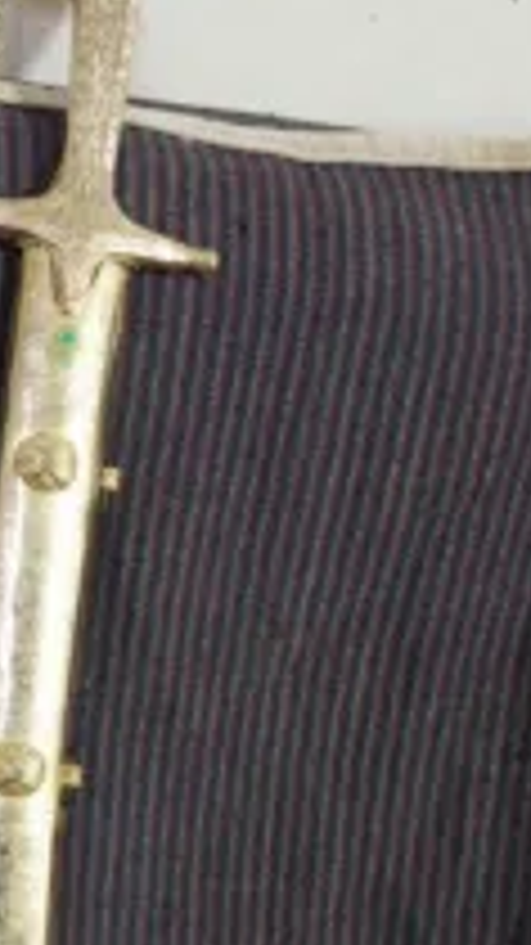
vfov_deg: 37.1
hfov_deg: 21.8
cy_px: 765
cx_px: 86
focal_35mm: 54
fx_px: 1353
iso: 500
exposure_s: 1/25
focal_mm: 4
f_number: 1.8
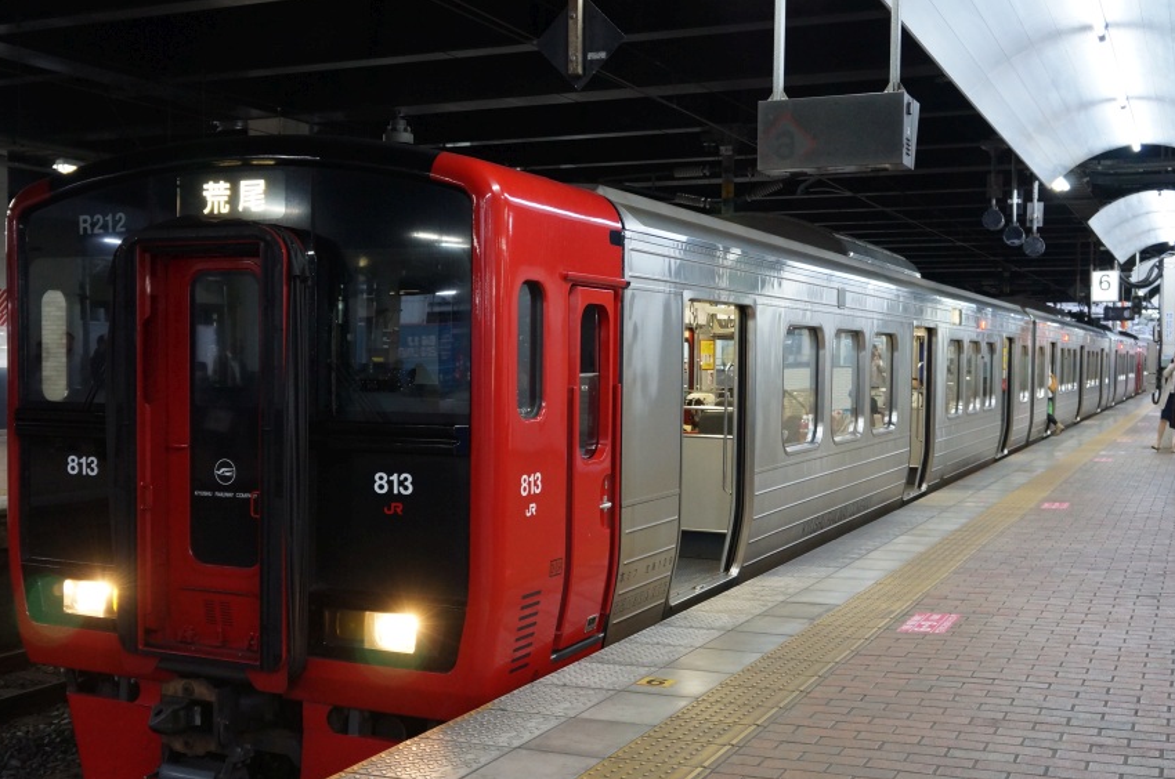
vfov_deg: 32.8
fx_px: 1323
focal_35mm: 41
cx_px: 565
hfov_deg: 47.9
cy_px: 431
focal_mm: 23
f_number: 4
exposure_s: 1/60
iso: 1250
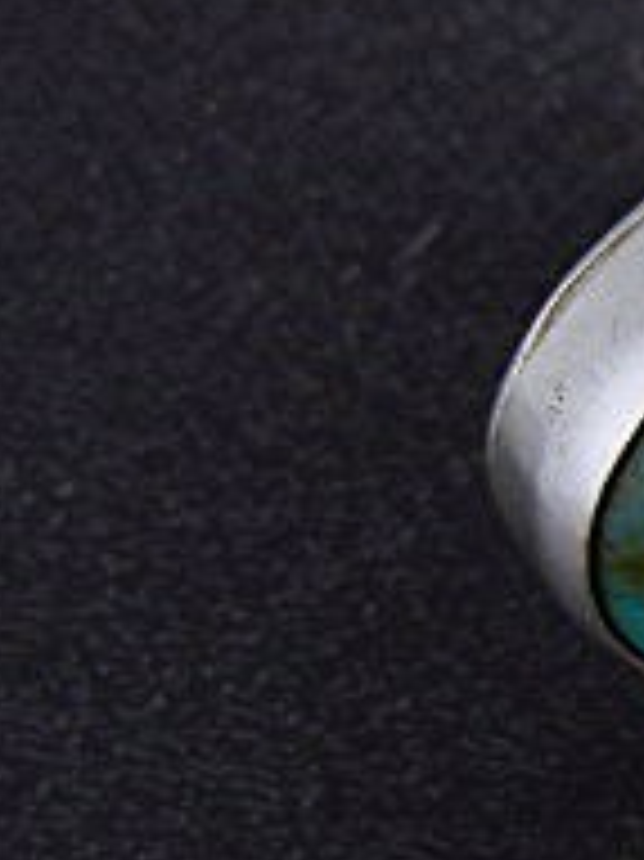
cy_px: 374
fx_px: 4917
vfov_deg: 10.0
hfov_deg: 7.3
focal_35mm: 198
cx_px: 1189
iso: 307
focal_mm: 10.6
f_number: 4
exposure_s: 1/30
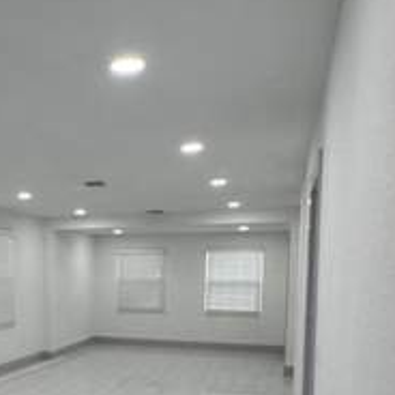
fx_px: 555
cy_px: 328
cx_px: 43
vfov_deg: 37.4
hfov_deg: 36.8
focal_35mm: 43
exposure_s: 1/120
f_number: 2.2
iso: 100
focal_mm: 2.22
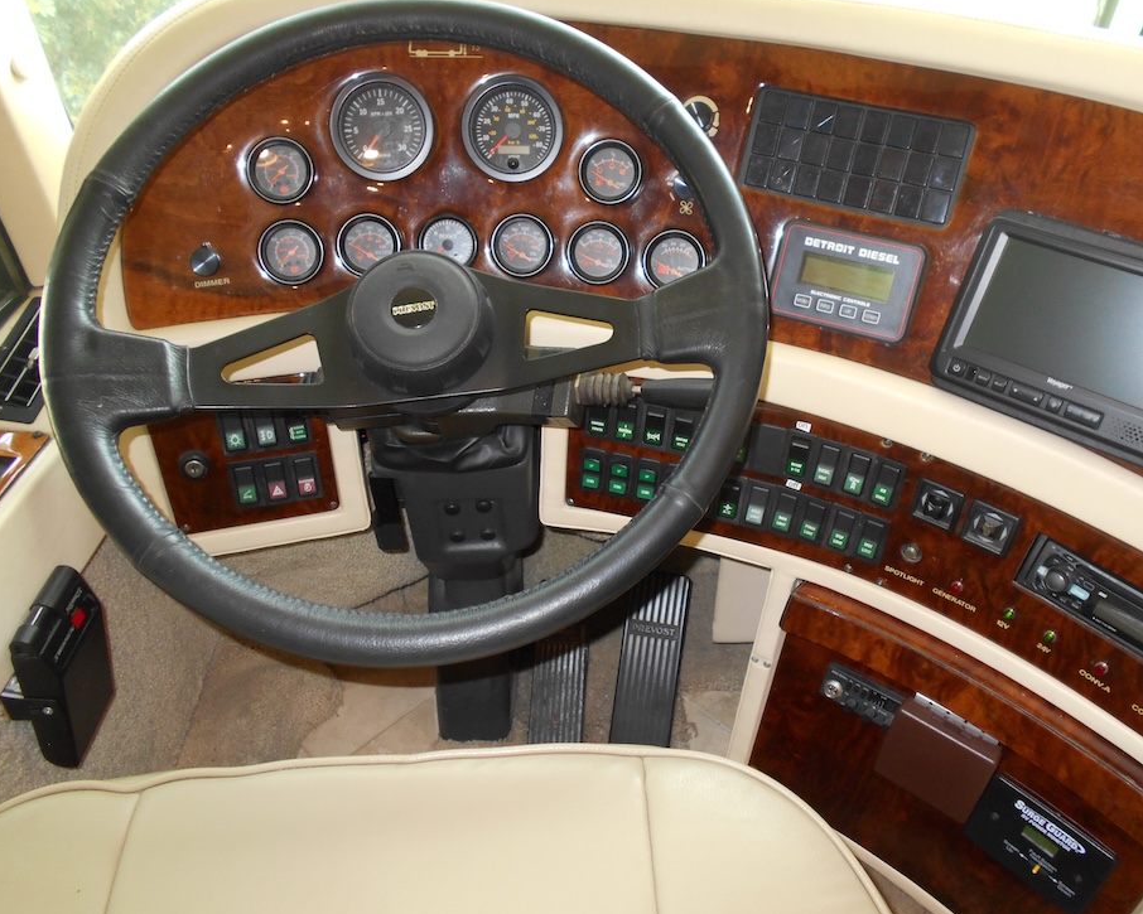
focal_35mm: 28
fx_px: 947
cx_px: 624
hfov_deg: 62.1
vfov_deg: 51.5
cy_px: 446
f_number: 3.2
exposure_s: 1/25
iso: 200
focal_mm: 4.6
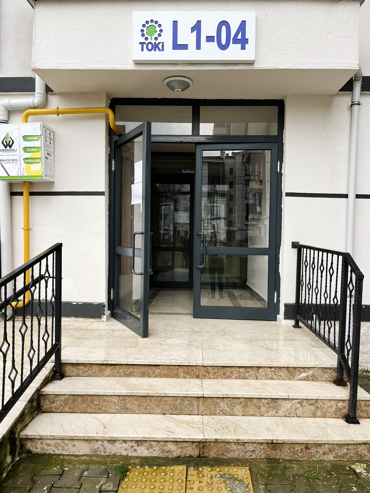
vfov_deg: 67.3
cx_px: 185
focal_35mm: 26
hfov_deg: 53.1
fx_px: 371
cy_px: 246
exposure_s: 1/122
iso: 50
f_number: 1.6
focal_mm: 5.1
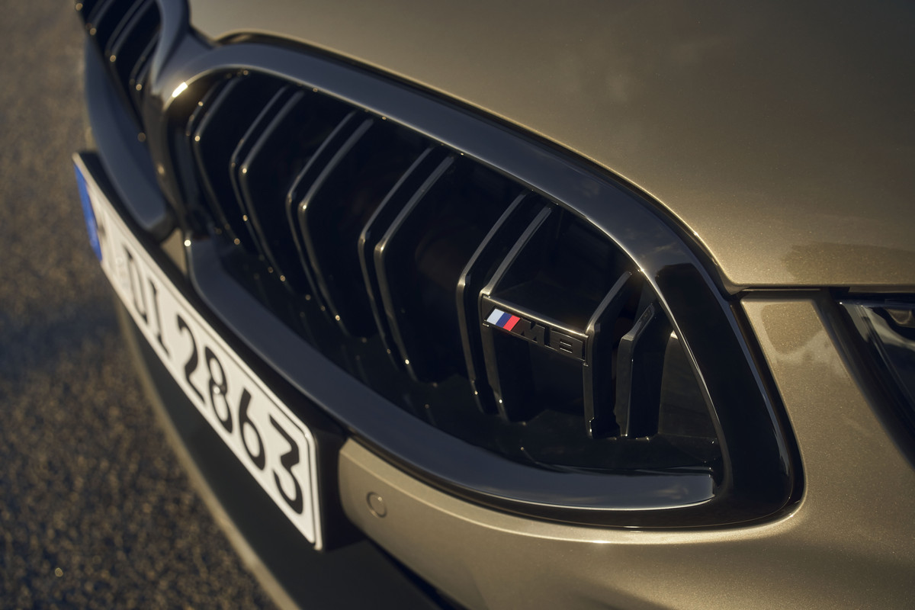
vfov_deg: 37.9
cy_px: 305
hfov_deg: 54.4
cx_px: 458
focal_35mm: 35
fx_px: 890
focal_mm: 35
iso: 160
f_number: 5
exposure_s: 1/640
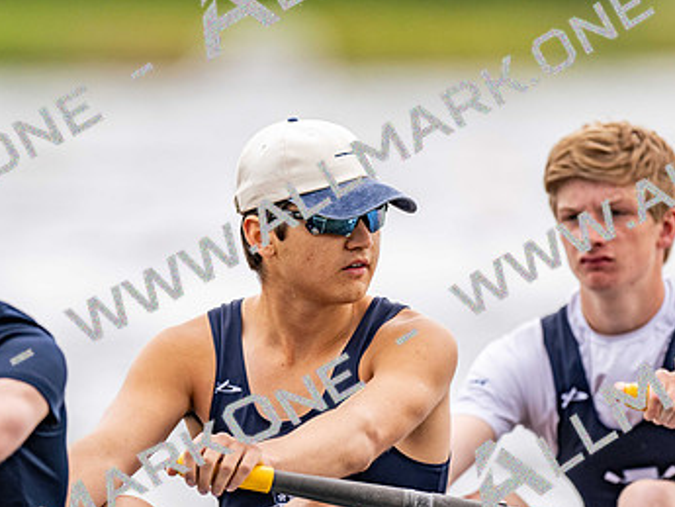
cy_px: 347
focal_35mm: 971
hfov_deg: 2.0
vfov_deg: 1.5
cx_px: 307
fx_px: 18941
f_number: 4
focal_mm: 600
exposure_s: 1/2500
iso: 560
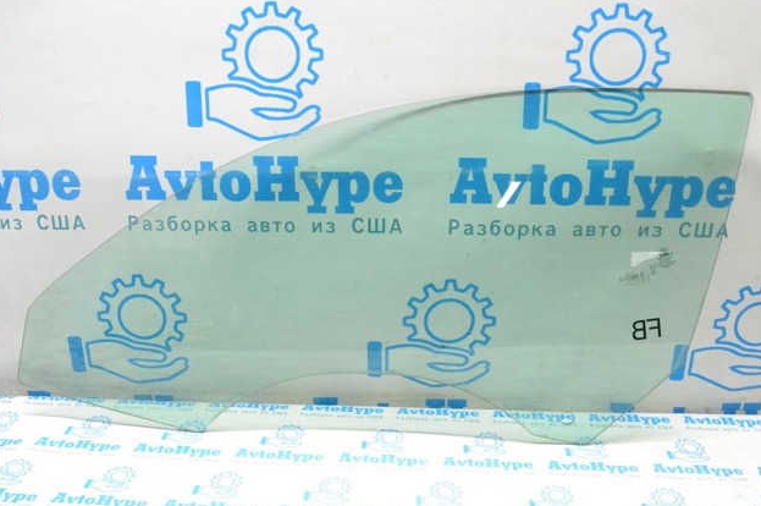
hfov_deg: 51.9
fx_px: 781
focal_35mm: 37
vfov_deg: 35.9
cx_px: 376
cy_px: 257
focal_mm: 24
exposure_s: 1/160
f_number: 9
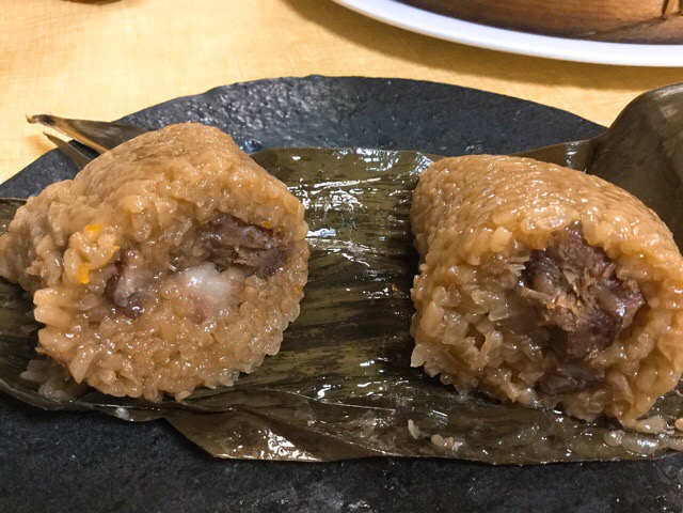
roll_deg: -1.7
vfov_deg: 45.4
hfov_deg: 58.4
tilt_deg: -42.9
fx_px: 612
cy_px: 256
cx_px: 342
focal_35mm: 31
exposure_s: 1/20
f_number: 2.4
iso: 200
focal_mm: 3.3
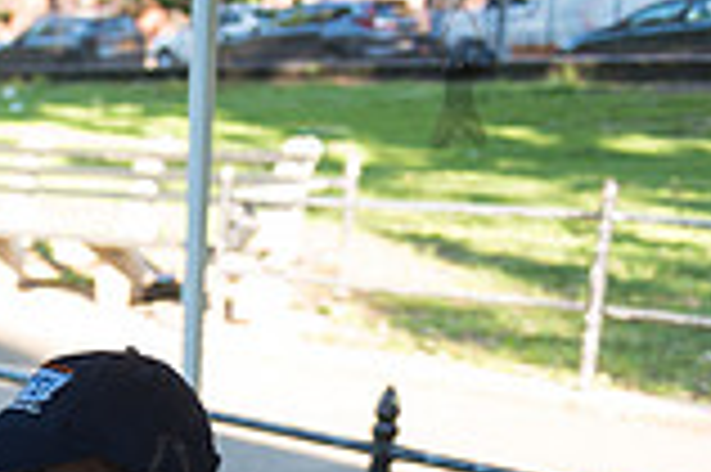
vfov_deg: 12.6
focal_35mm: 103
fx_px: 2032
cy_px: 721
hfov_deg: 17.5
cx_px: -414
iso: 200
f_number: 2.8
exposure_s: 1/160
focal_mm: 28
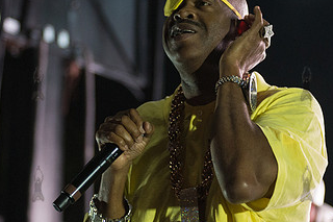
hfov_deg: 12.4
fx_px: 1535
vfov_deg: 8.3
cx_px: 197
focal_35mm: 166
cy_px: 107
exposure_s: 1/500
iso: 3200
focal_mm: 80
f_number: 3.2
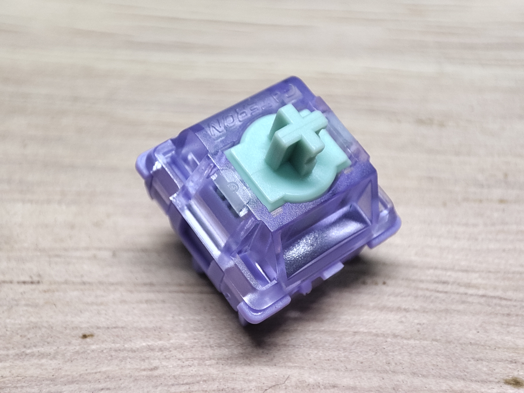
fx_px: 727
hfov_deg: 39.7
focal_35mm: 48
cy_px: 196
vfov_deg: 30.3
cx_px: 262
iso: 141
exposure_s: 1/50
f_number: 2.4
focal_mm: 4.03
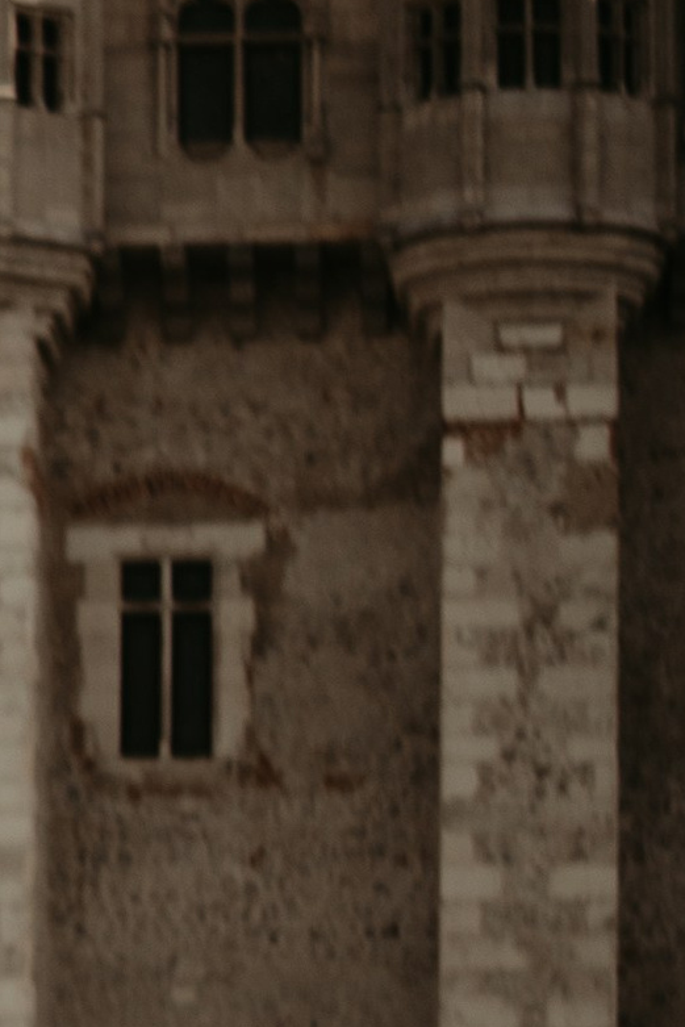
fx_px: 4907
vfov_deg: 11.7
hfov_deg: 7.5
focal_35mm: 172
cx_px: -847
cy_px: 1158
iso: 160
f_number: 1.4
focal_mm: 35
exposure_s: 1/8000
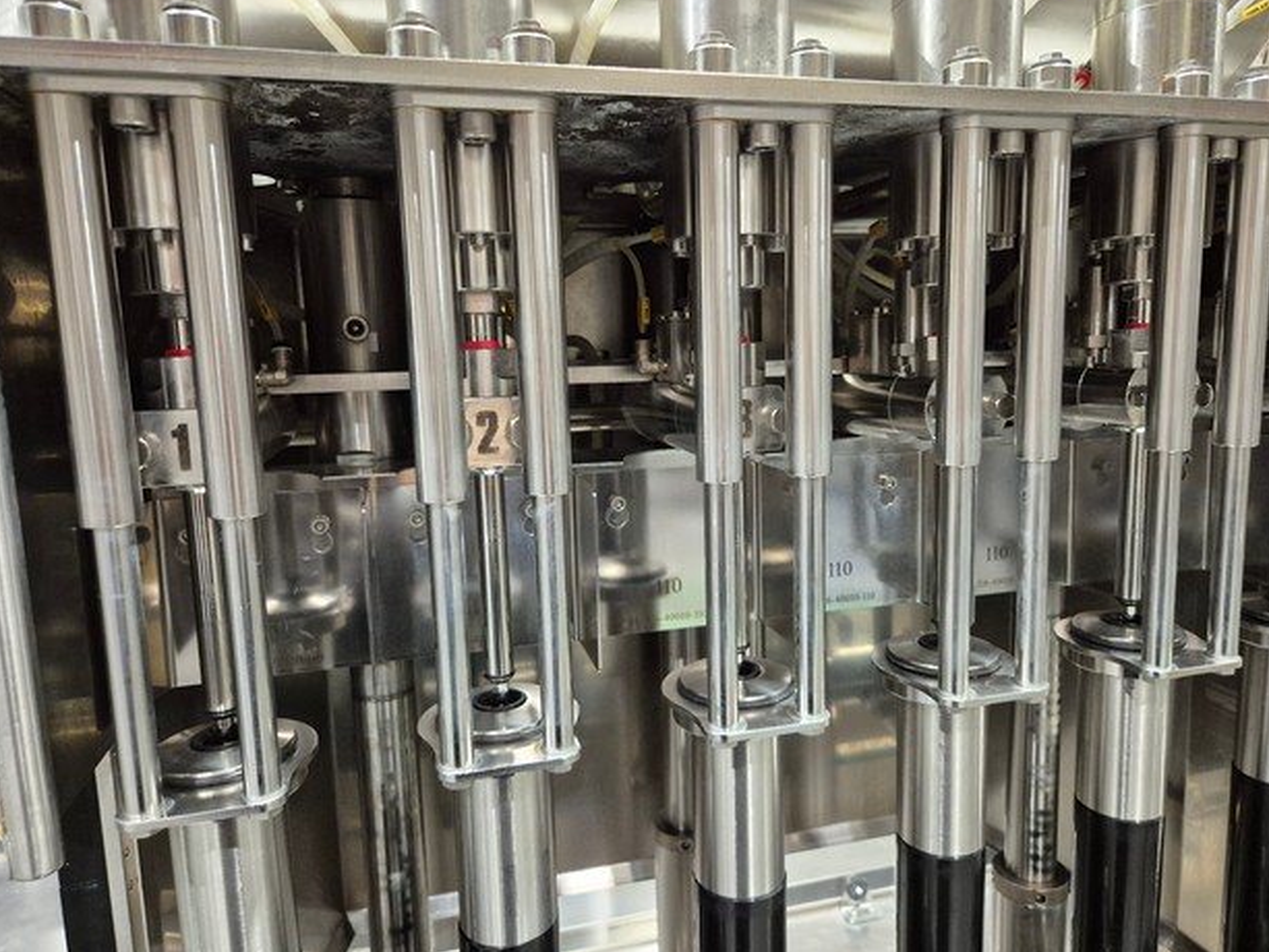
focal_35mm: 24
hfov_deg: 71.6
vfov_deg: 56.8
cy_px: 464
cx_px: 652
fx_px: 880
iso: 800
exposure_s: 1/100
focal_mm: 5.4
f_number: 1.8
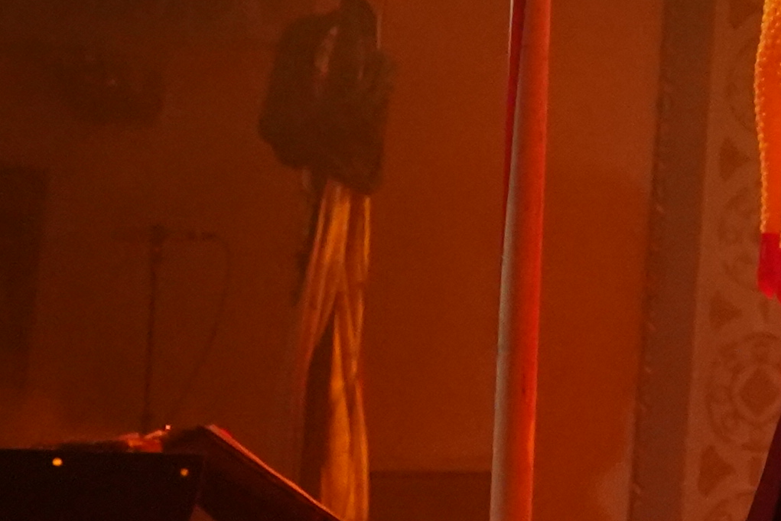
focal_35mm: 141
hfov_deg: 12.8
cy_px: -106
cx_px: 1542
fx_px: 3059
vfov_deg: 9.6
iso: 6400
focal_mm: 24
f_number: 4
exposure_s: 1/160
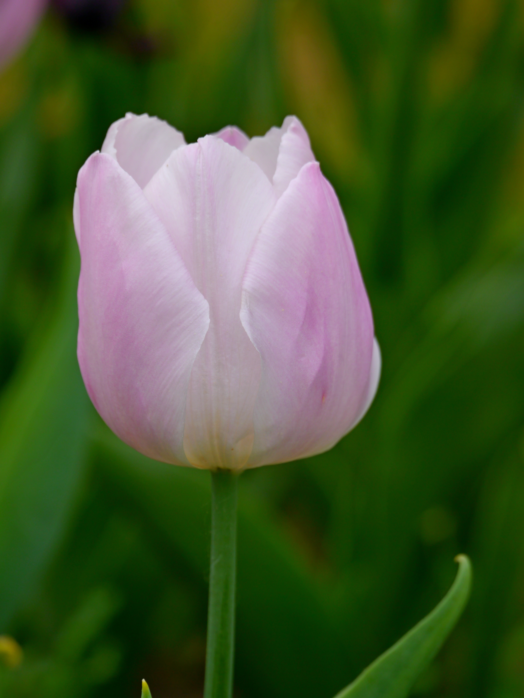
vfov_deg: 9.6
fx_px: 4155
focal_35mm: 206
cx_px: 262
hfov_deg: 7.2
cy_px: 349
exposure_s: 1/500
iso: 160
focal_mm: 103
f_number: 5.5
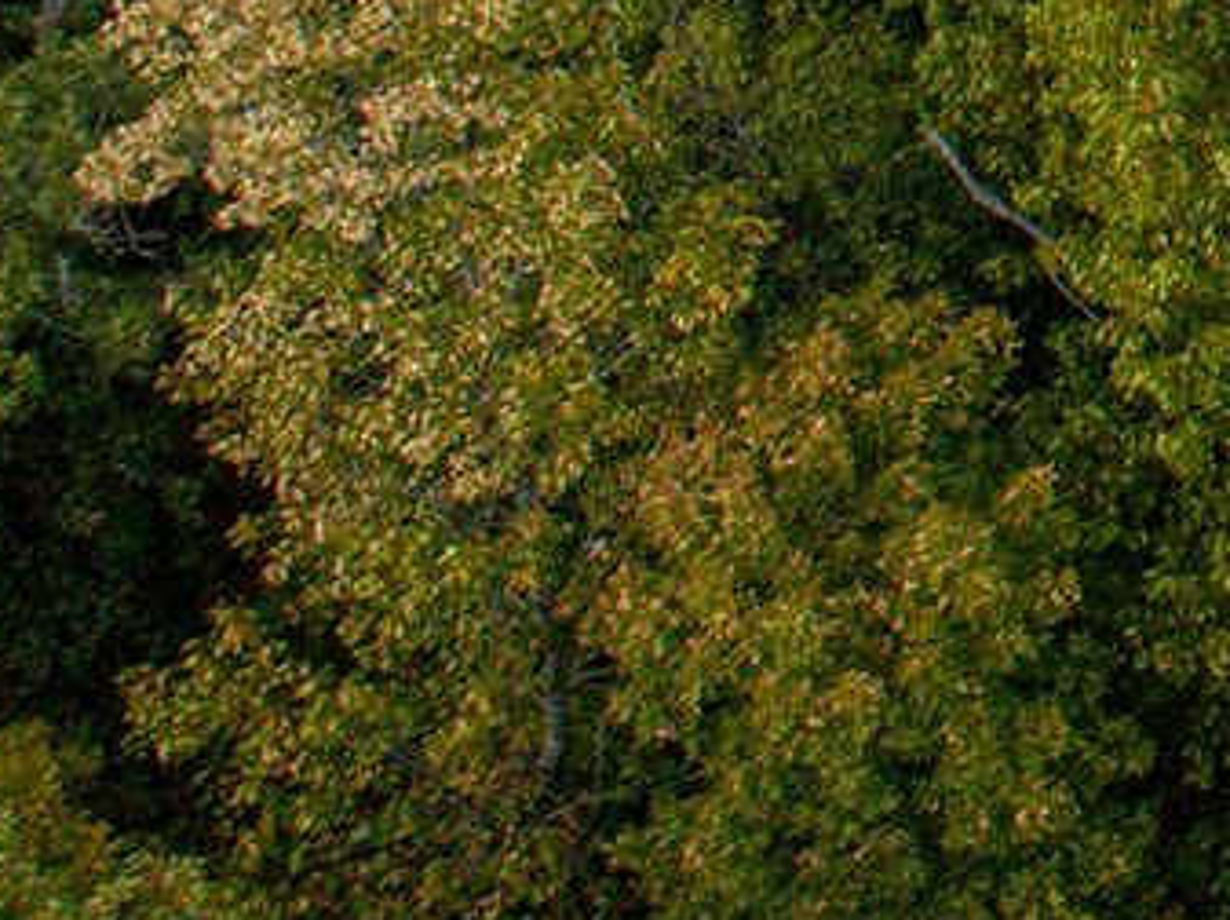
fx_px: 4863
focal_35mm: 137
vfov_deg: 9.4
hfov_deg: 10.8
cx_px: 3451
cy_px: -1468
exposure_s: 1/1250
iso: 160
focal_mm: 12.29
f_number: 2.8
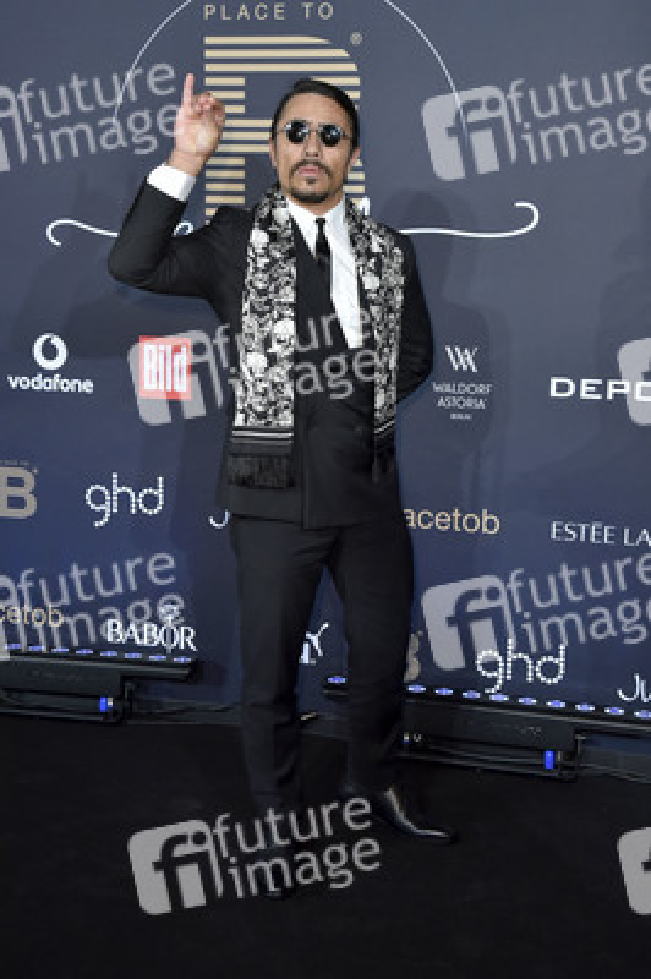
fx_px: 1304
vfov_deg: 41.1
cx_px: 326
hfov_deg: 28.0
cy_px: 490
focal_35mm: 48
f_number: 6.3
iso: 1600
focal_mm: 48
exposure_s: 1/250
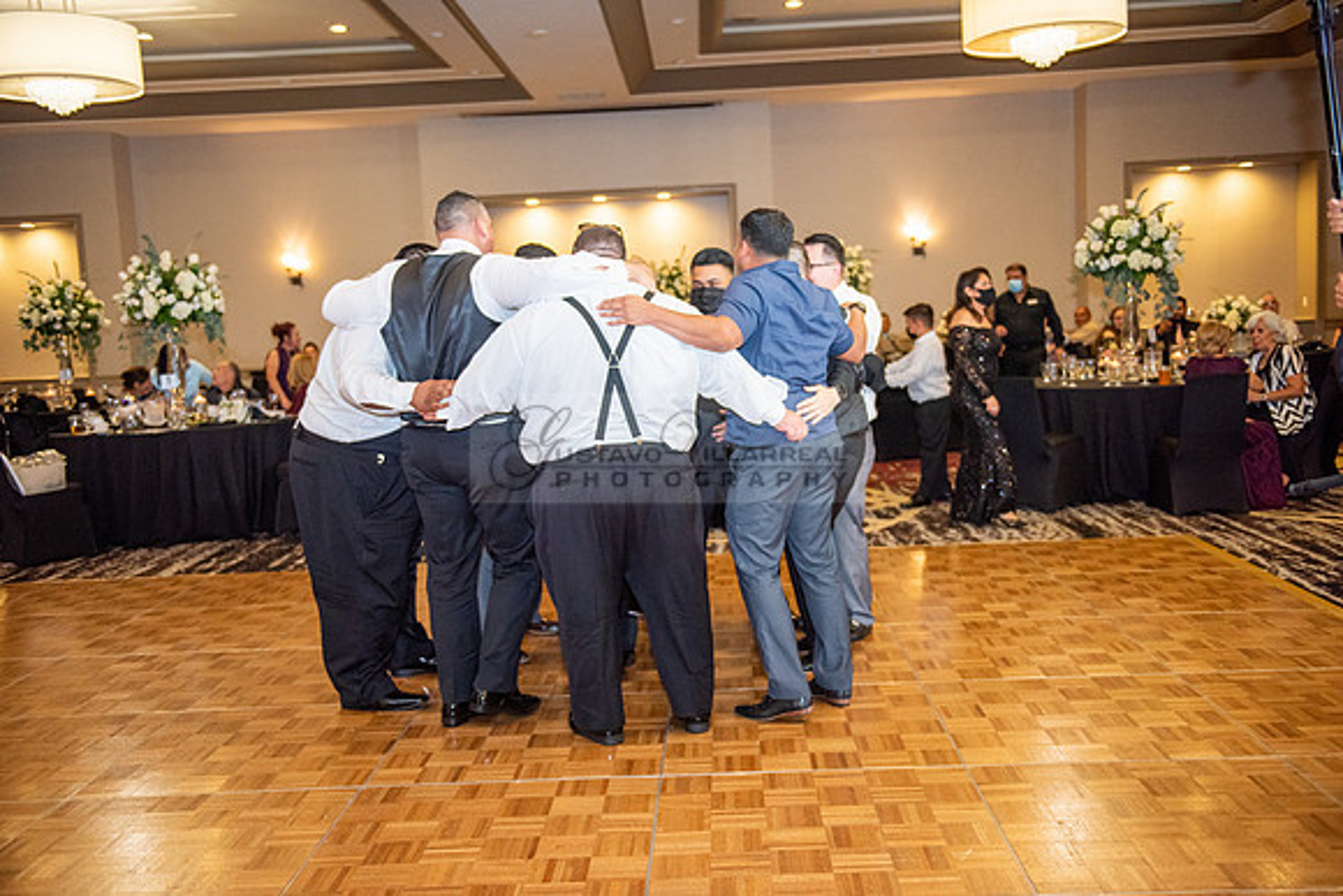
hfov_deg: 53.1
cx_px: 672
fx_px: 1343
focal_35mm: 36
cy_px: 448
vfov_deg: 36.9
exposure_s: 1/250
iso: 1600
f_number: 2.8
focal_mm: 36
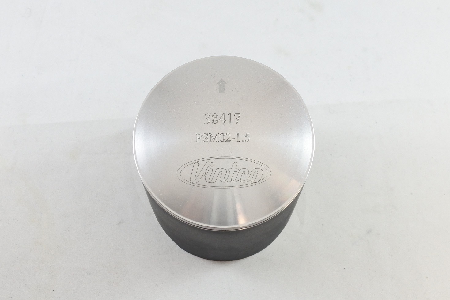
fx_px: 375
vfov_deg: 43.6
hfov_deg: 61.9
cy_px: 150
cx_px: 225
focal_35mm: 30
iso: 400
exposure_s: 1/160
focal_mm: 11.2
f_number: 3.8
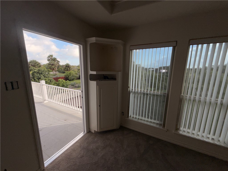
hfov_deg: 102.1
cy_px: 86
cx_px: 114
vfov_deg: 85.7
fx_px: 92
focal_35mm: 14
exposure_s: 1/701
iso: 16
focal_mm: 2.22
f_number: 2.2
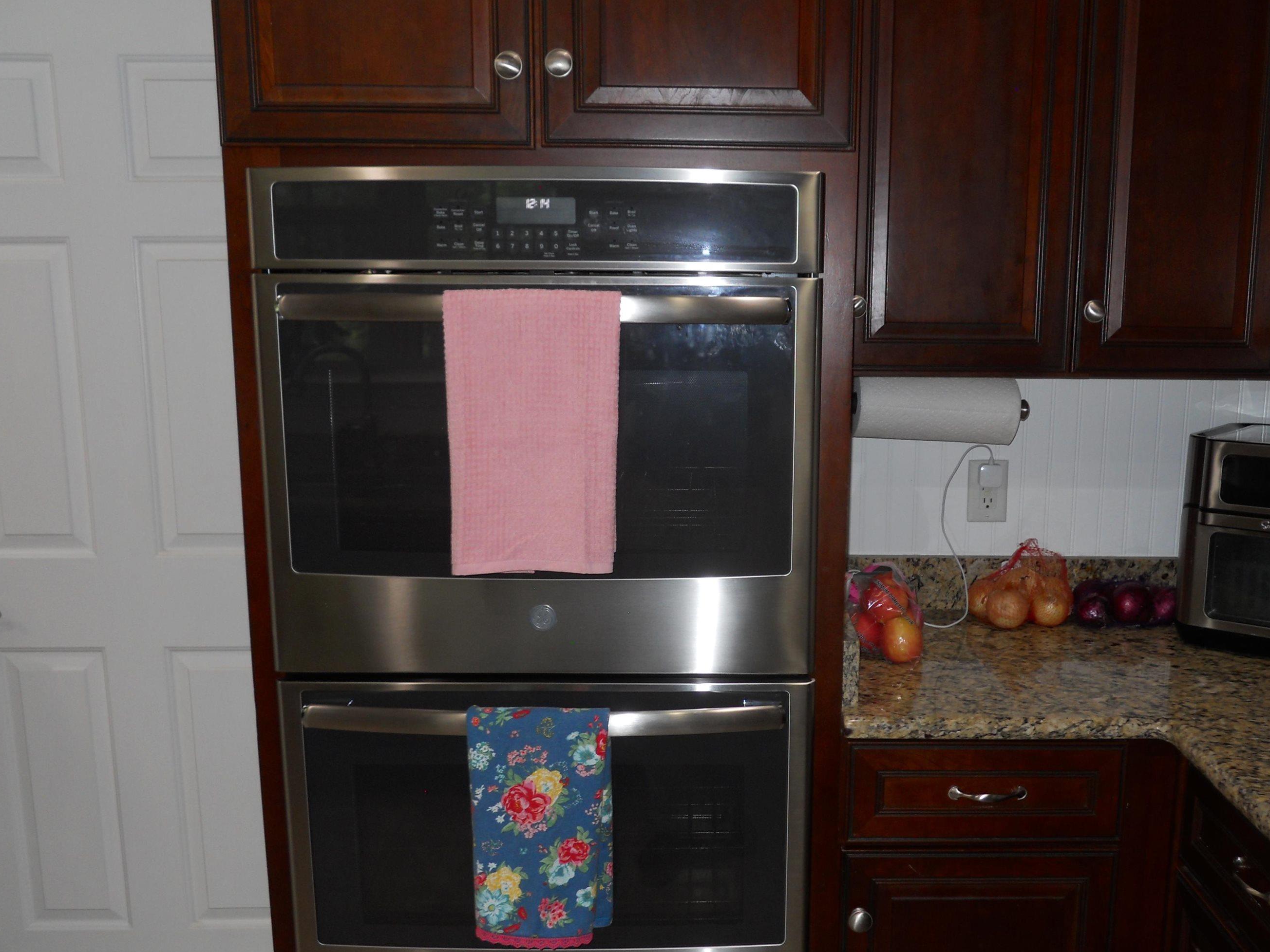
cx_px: 744
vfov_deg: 42.9
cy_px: 499
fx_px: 1211
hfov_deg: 55.1
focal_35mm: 33
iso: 80
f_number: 2.7
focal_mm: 5
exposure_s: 1/25
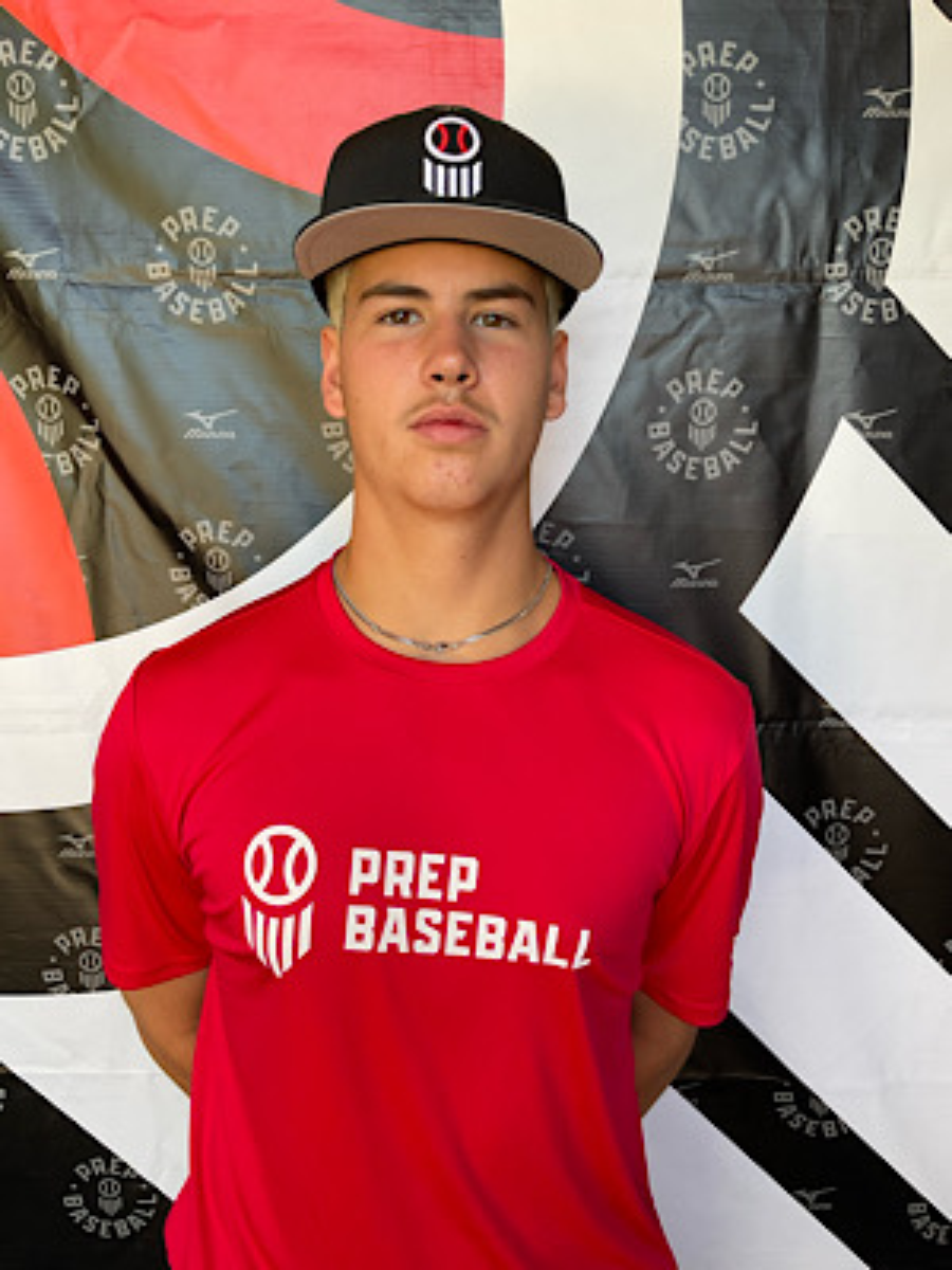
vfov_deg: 61.7
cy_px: 635
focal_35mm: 29
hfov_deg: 48.2
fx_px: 1063
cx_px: 476
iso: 40
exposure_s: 1/122
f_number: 1.8
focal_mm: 3
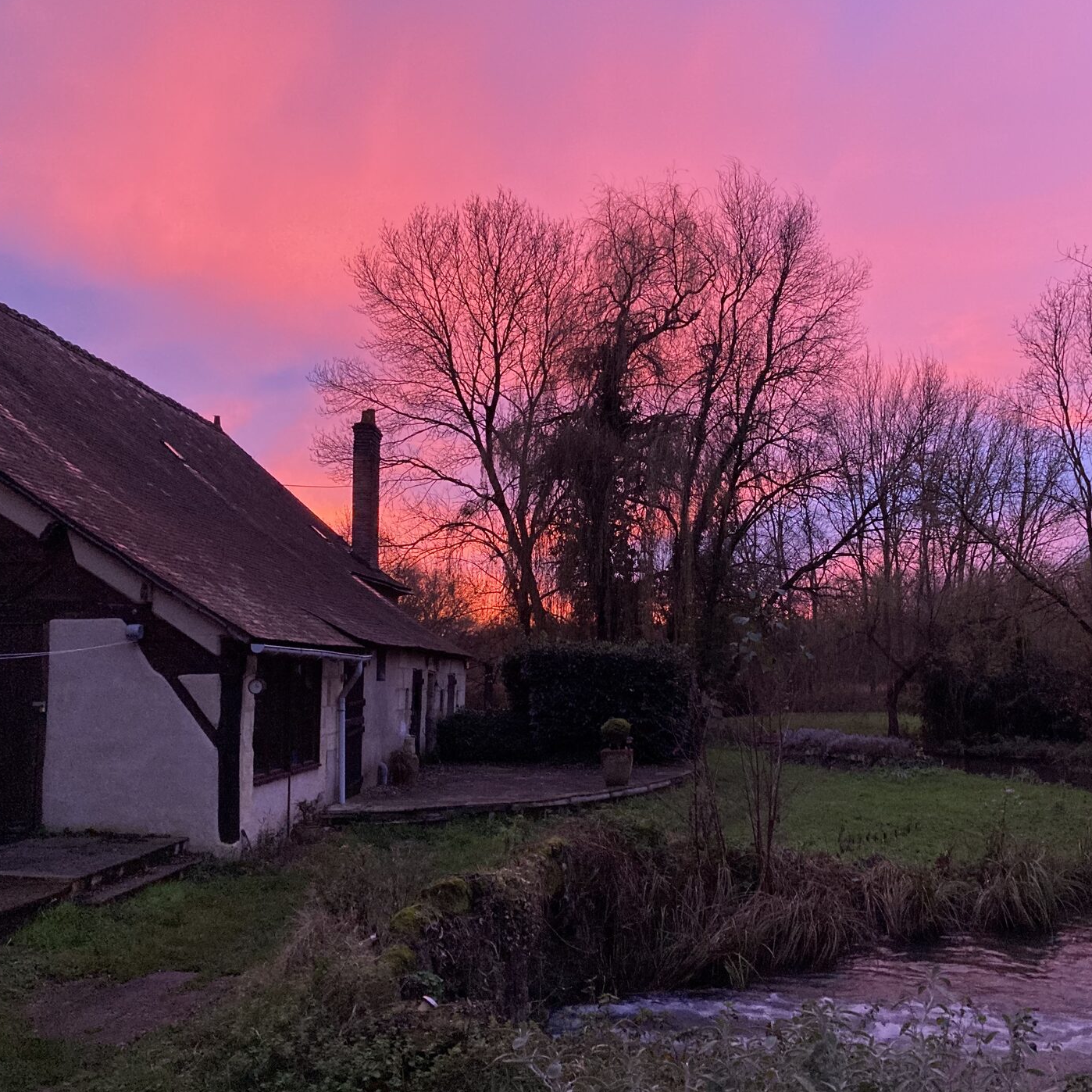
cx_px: 690
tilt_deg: +5.2
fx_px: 1213
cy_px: 544
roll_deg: -0.2
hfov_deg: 48.0
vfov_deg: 48.5
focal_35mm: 34
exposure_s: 1/50
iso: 320
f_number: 1.8
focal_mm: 3.99
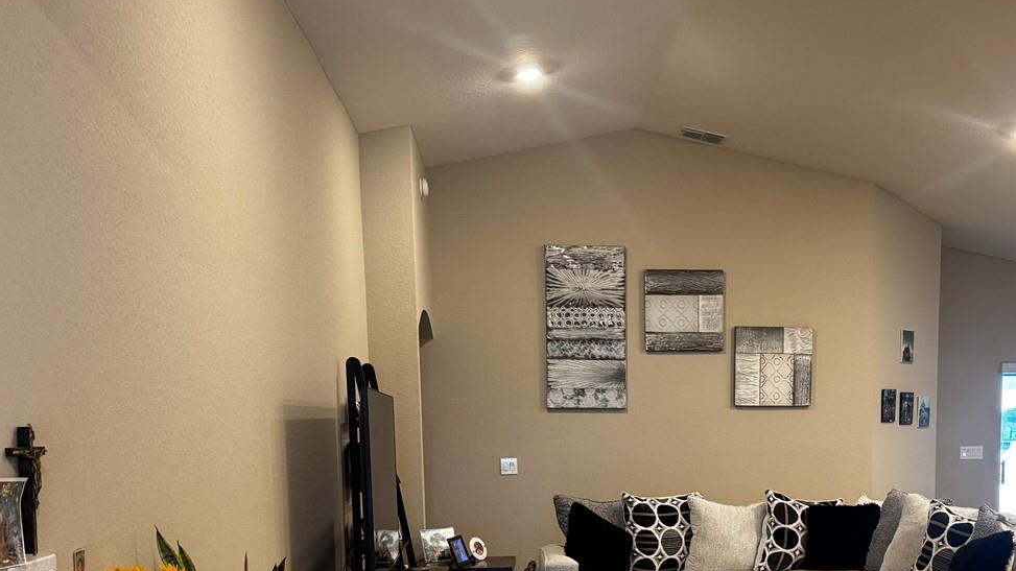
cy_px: 531
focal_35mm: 43
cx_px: 651
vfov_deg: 26.6
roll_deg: +0.2
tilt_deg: -7.9
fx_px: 1158
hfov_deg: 46.8
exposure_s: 1/60
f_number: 1.78
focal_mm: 6.76
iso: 250
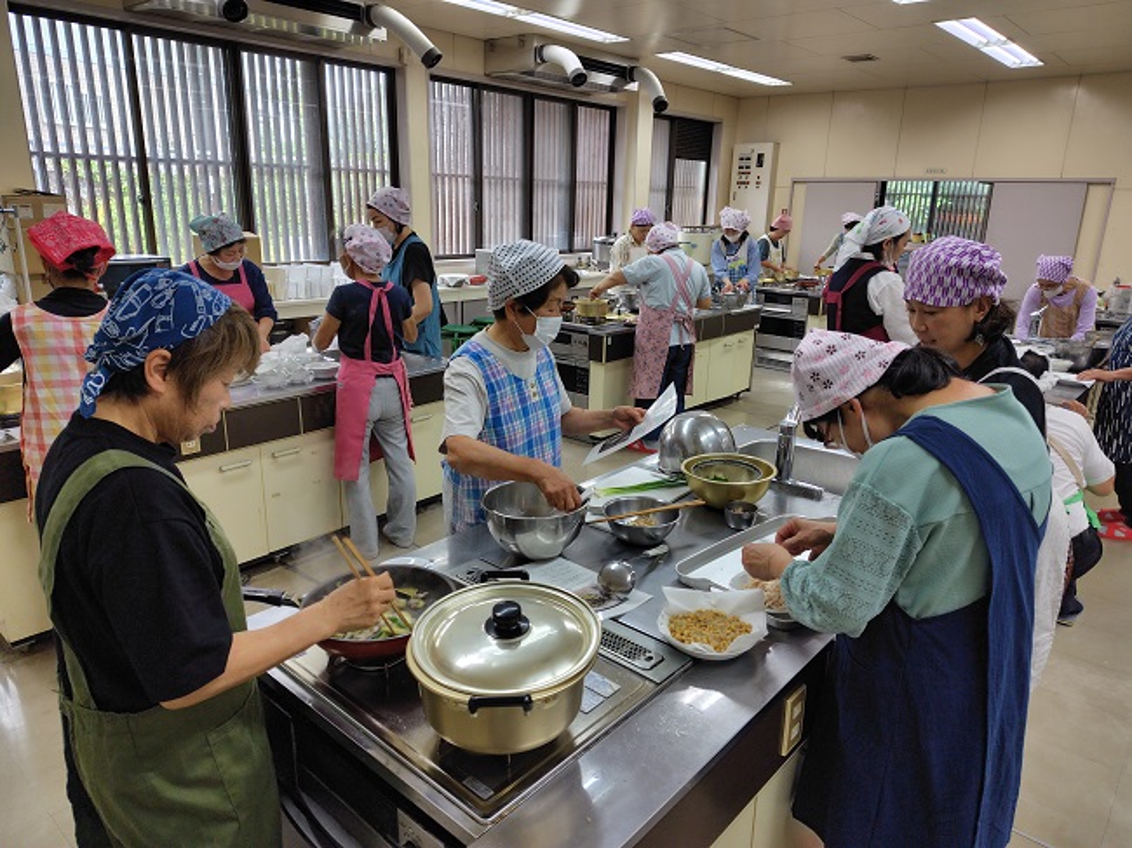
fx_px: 752
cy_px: 424
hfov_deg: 73.9
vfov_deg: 58.8
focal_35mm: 23
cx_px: 566
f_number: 1.9
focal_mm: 5.6
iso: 144
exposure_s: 1/100
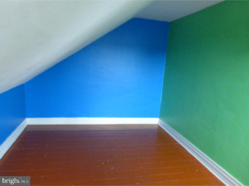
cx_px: 124
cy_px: 93
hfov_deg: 71.6
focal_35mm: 24
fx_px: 173
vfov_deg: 56.8
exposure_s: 1/30
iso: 800
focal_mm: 4.3
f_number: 3.3
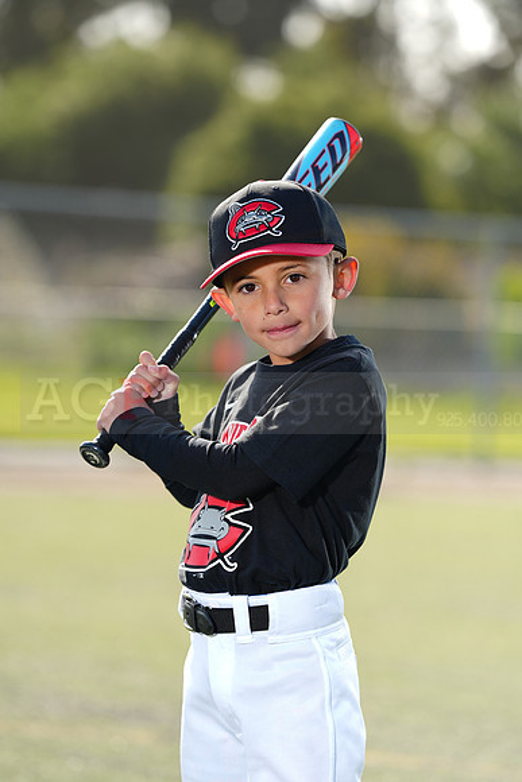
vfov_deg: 10.3
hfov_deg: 6.9
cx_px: 261
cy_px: 391
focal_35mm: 200
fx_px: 4347
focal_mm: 200
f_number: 4.5
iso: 64
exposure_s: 1/250
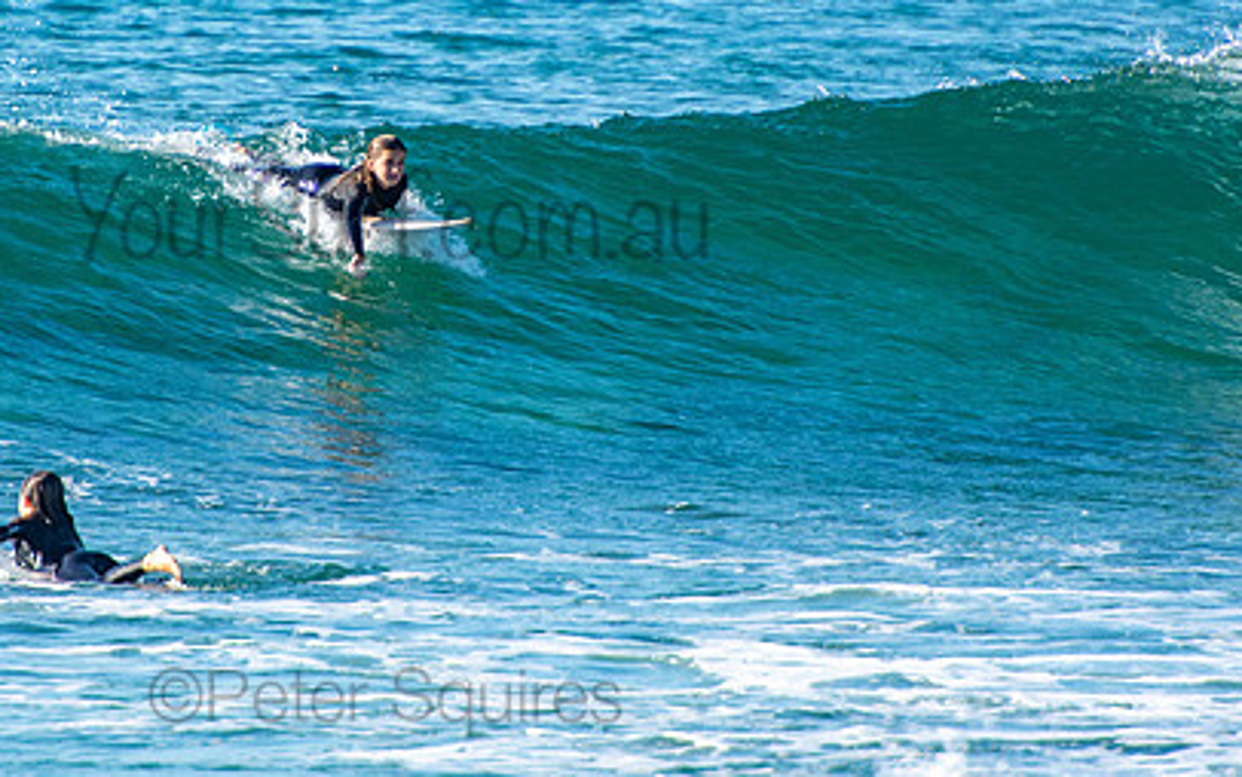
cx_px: 385
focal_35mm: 873
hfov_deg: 2.4
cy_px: 188
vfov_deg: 1.5
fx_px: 29558
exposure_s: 1/1250
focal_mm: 400
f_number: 5.6
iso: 450
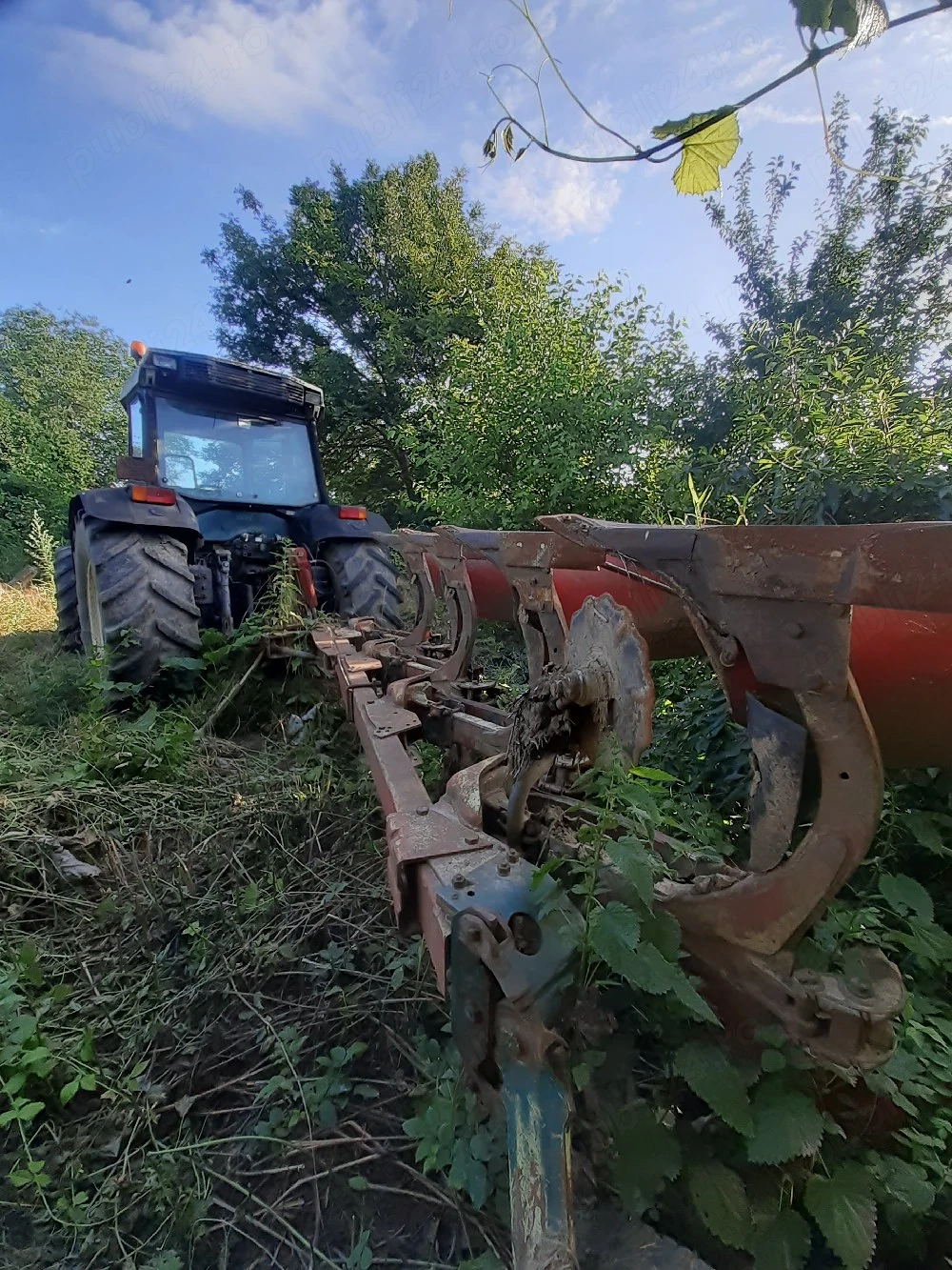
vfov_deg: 106.2
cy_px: 635
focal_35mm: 13
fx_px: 477
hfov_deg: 89.9
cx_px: 476
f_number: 2.2
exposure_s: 1/286
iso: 40
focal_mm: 1.13
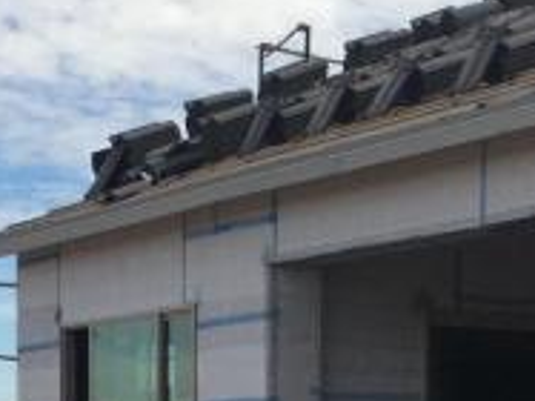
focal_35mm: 159
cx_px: 398
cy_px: 762
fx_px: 2456
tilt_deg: -6.9
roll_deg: -2.0
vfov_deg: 8.9
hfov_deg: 12.4
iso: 32
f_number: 2.2
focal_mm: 4.15
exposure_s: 1/2326
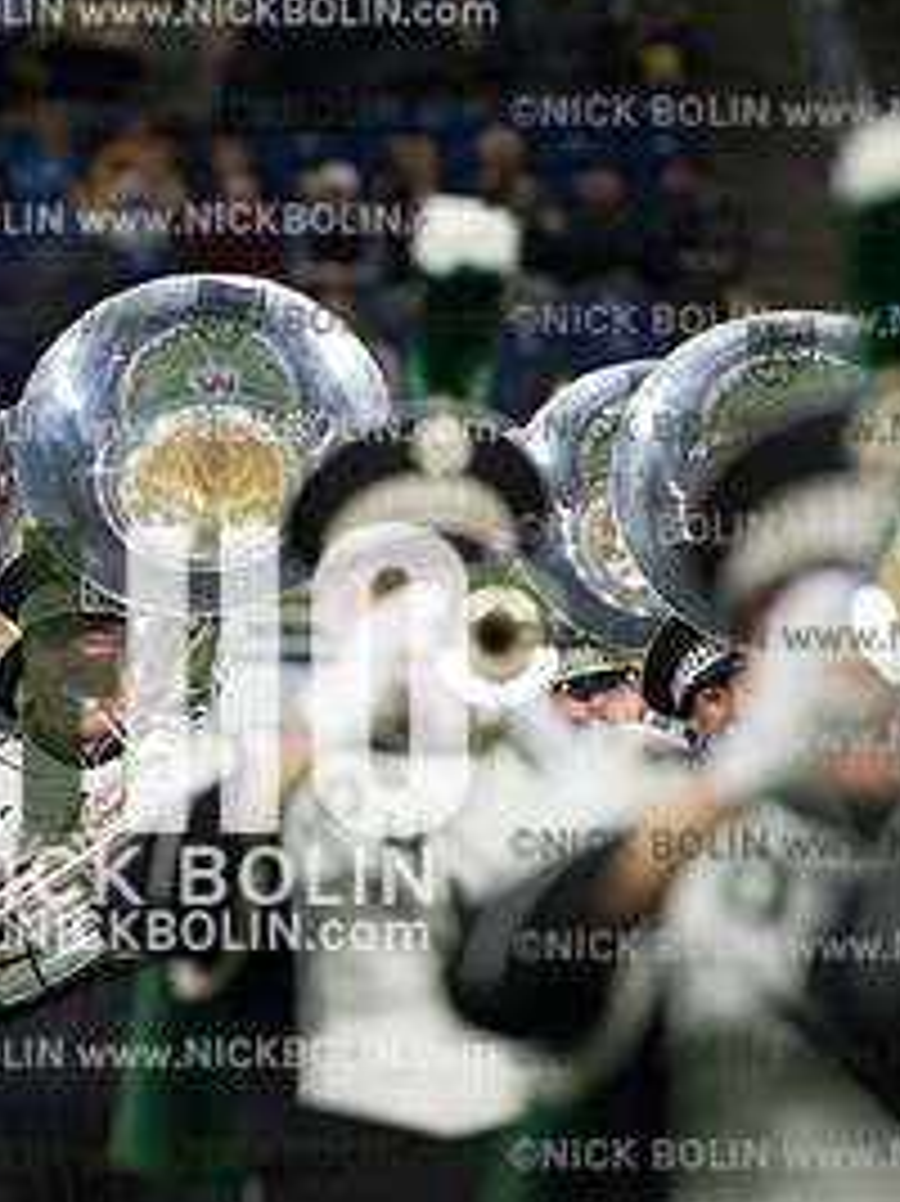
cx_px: 148
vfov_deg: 4.7
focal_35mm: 418
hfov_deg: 3.6
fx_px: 14502
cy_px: 738
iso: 2500
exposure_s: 1/1600
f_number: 3.5
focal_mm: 200
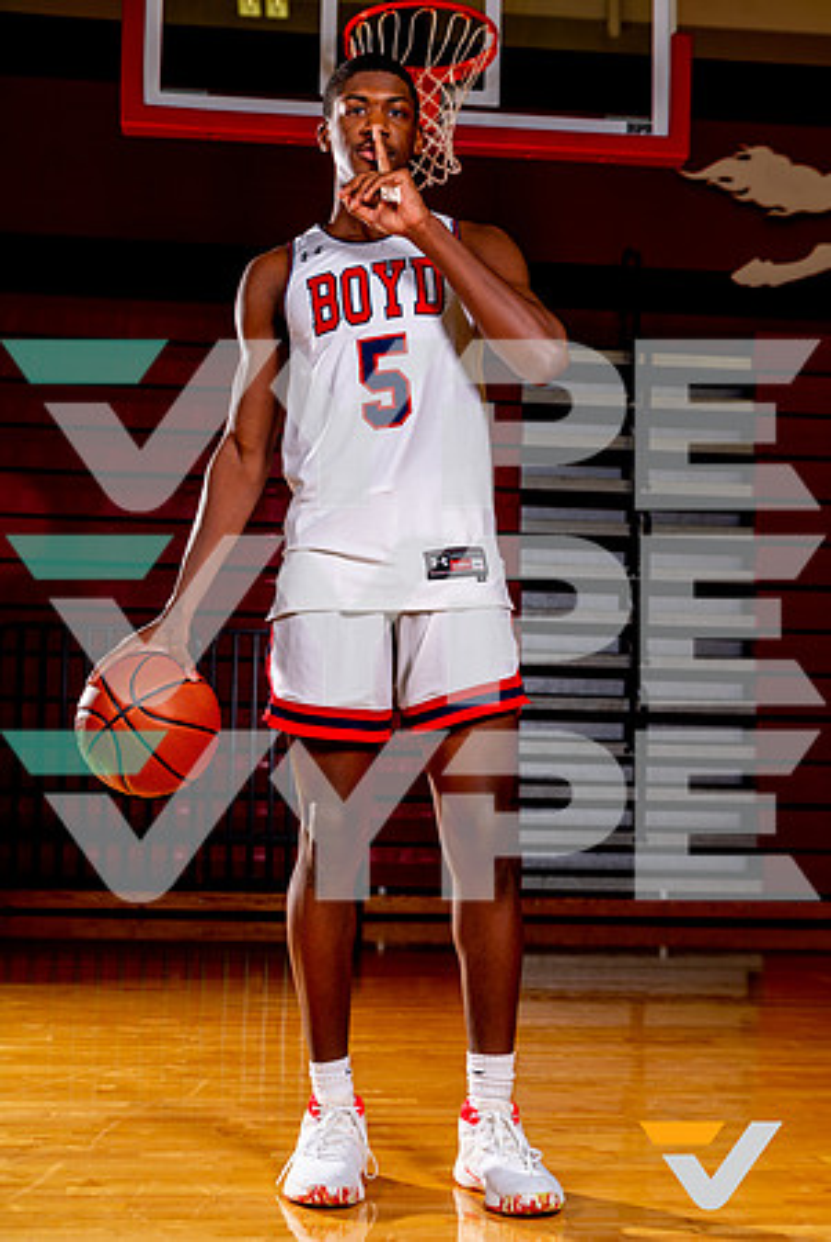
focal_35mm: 49
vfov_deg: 40.3
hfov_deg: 27.6
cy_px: 621
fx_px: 1693
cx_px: 416
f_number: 5.6
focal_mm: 49
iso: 100
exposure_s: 1/125
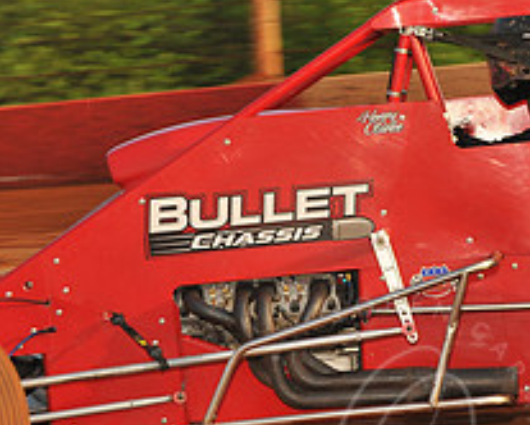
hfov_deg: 10.5
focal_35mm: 184
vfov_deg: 8.4
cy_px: 212
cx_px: 392
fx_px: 2889
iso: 500
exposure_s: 1/320
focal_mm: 70
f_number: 10
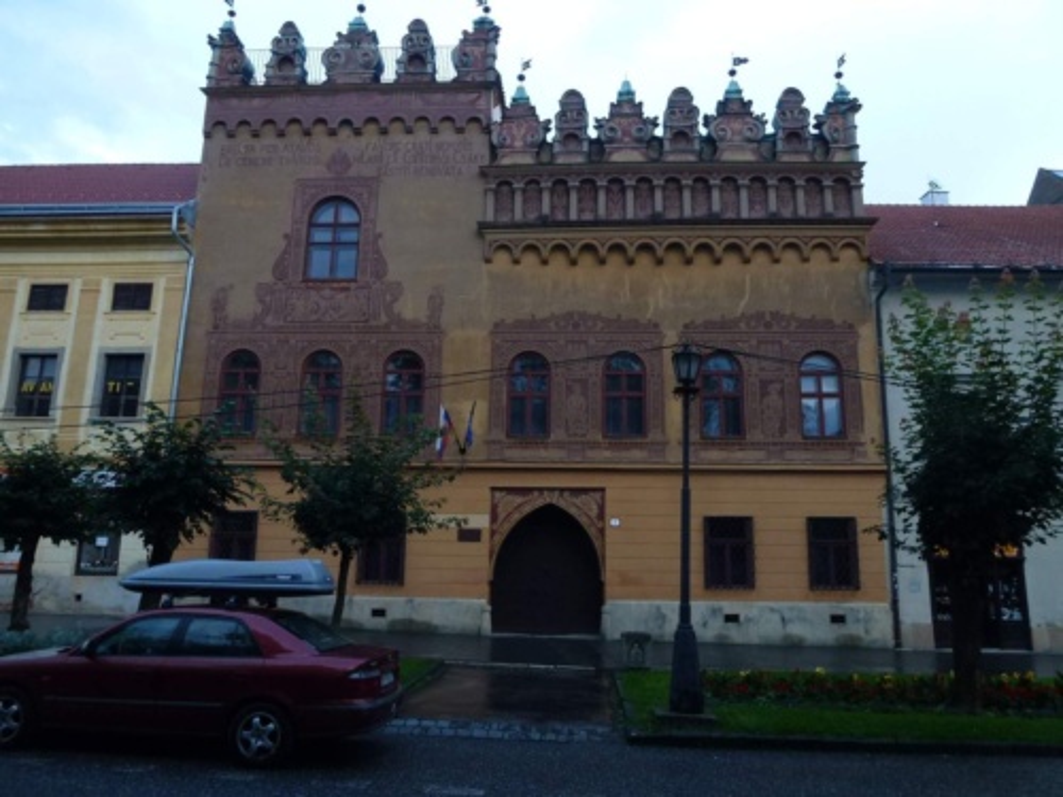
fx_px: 737
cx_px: 532
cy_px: 398
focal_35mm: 24
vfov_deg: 56.8
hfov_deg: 71.6
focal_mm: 4.3
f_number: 3.3
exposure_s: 1/60
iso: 125
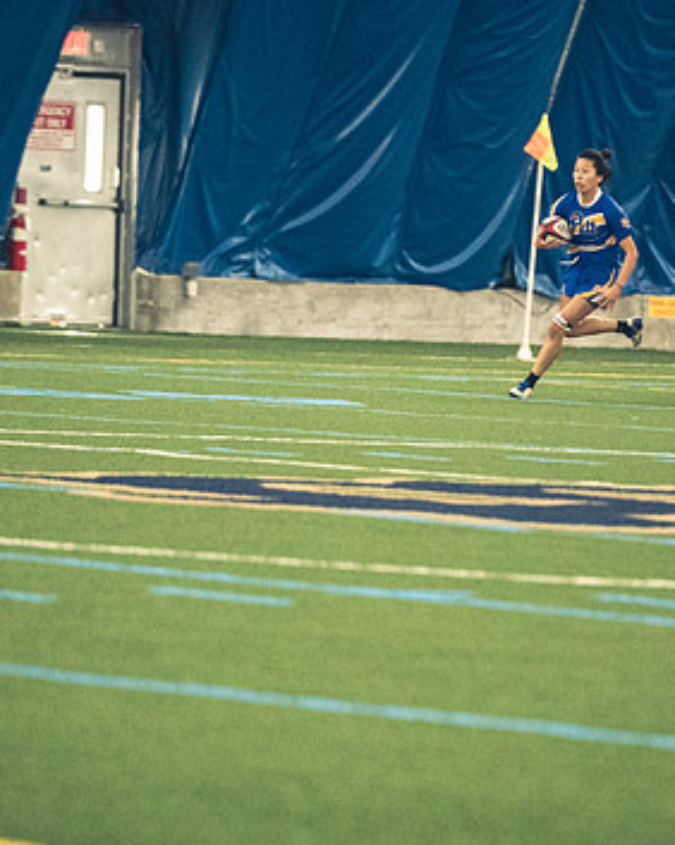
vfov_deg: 4.2
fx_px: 11572
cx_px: 409
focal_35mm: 463
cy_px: 424
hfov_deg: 3.3
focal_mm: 200
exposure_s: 1/500
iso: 12800
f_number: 2.8
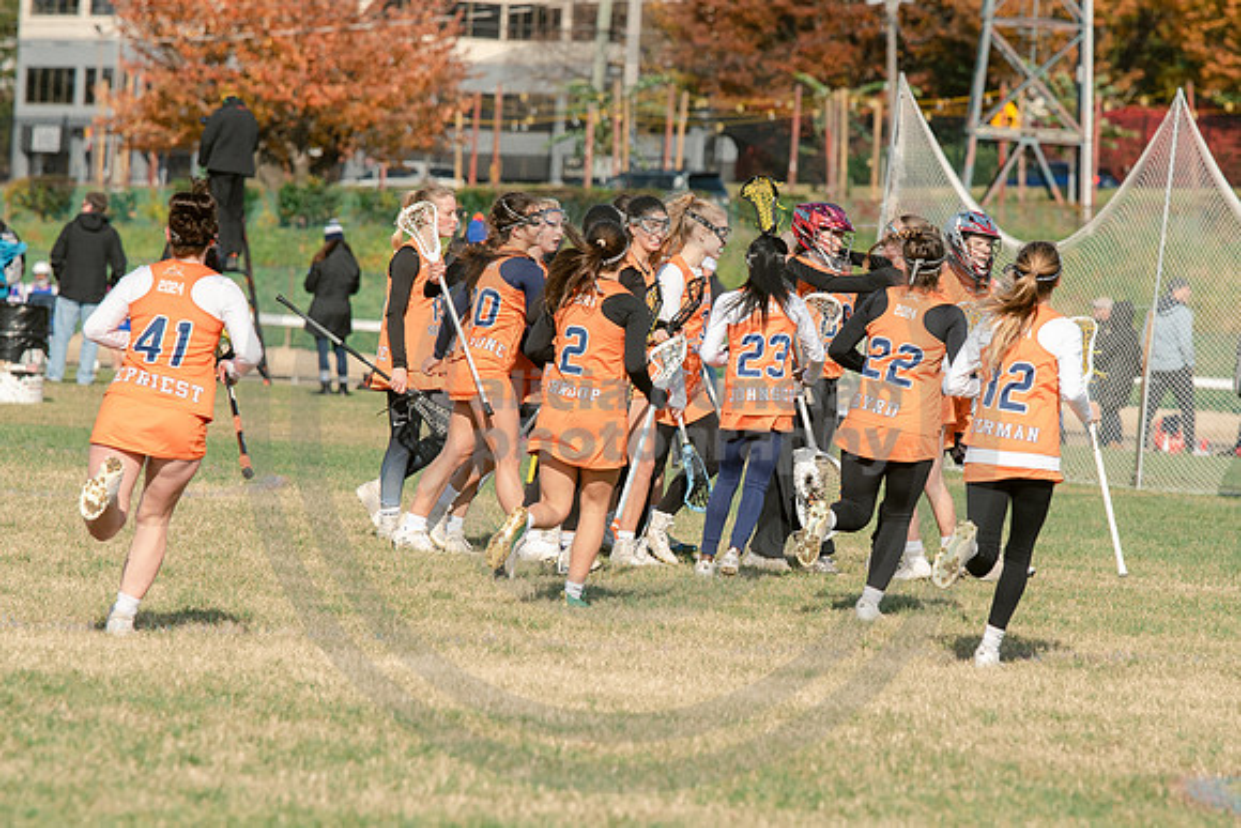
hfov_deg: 6.0
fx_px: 11788
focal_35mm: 342
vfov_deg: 4.0
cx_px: 730
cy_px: 487
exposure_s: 1/1600
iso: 250
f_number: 5
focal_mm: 200
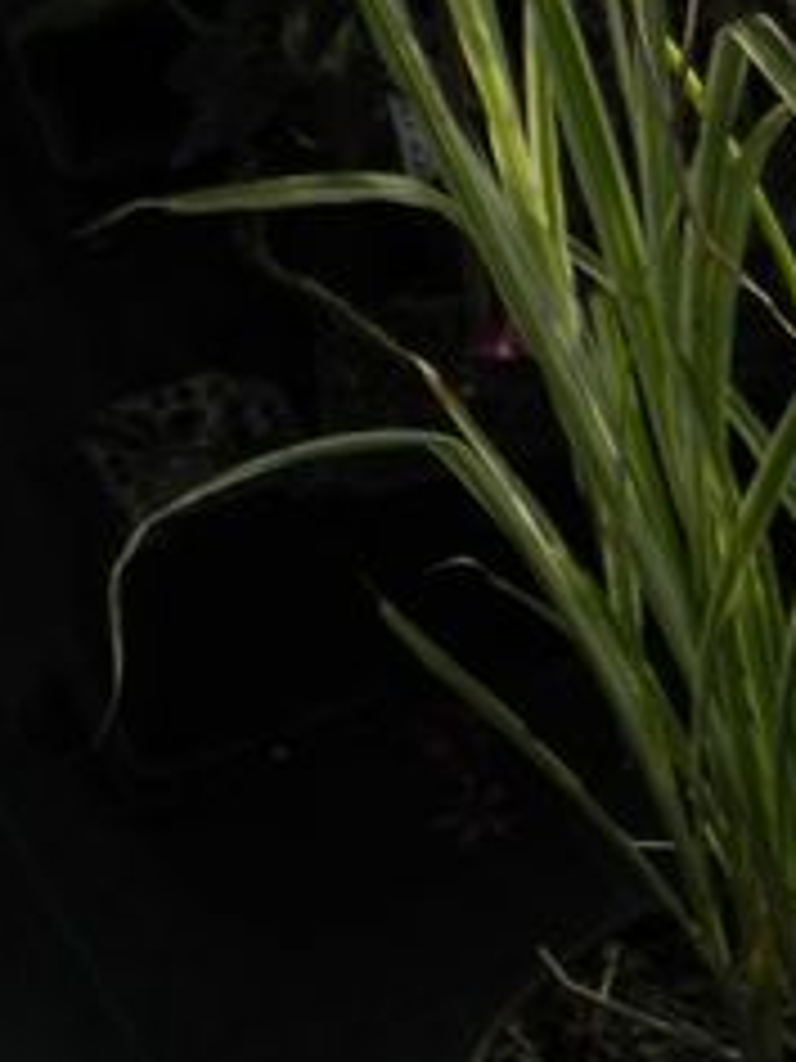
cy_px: -526
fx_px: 6040
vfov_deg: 9.7
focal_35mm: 197
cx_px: 1304
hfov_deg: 7.4
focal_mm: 10.3
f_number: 4
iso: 160
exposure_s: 1/2000
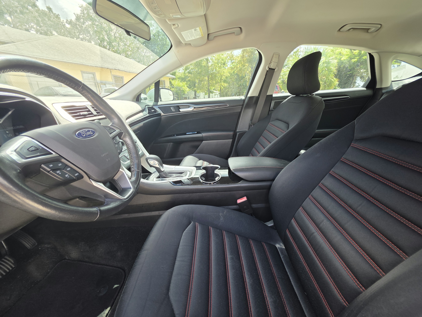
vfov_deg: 89.9
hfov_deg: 106.2
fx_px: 158
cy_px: 158
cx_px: 211
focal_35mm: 13
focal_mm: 2.2
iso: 40
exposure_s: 1/120
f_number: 1.9
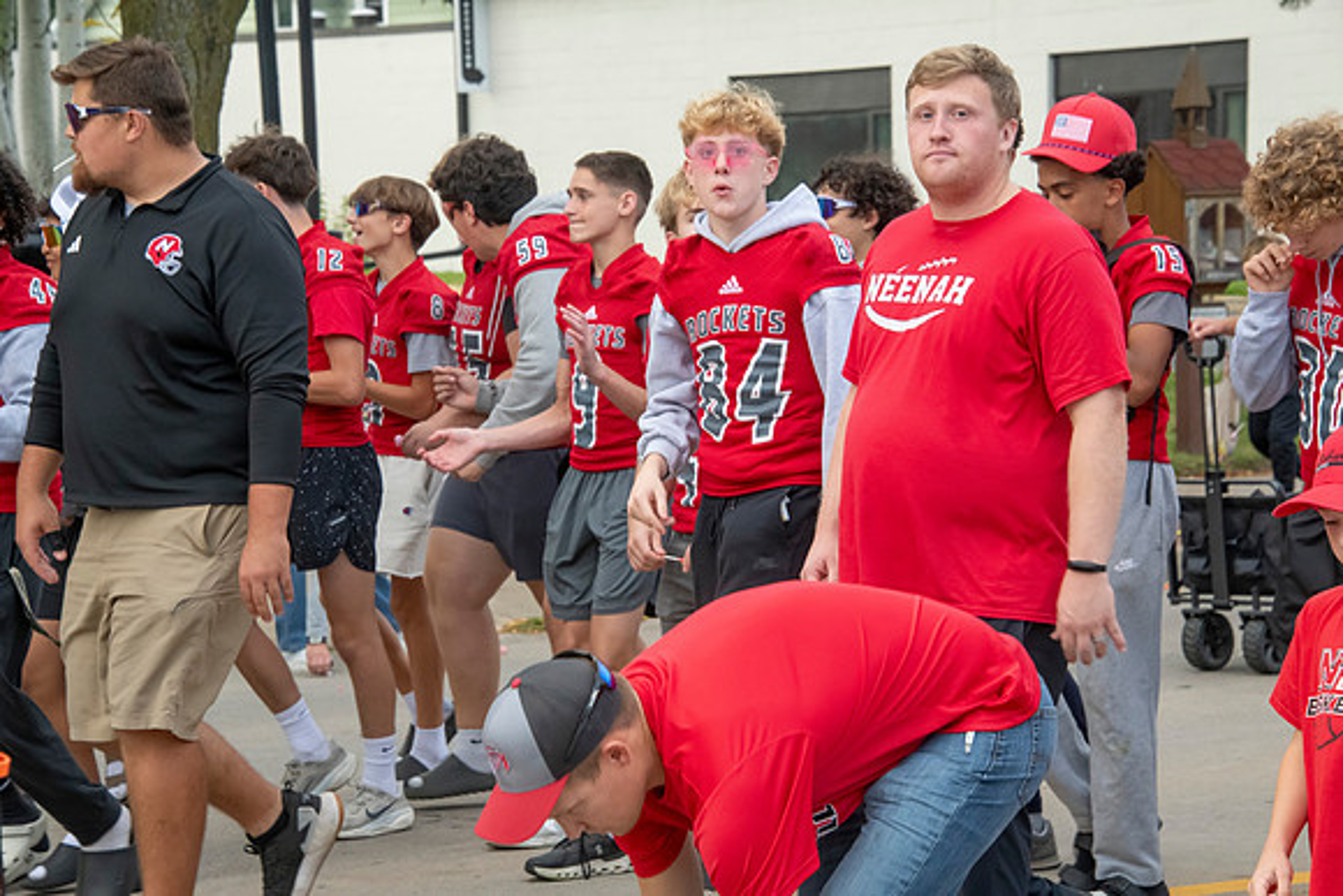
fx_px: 5037
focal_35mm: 135
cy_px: 448
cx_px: 672
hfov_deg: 15.2
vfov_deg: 10.2
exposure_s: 1/250
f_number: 11
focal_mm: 135
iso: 3200
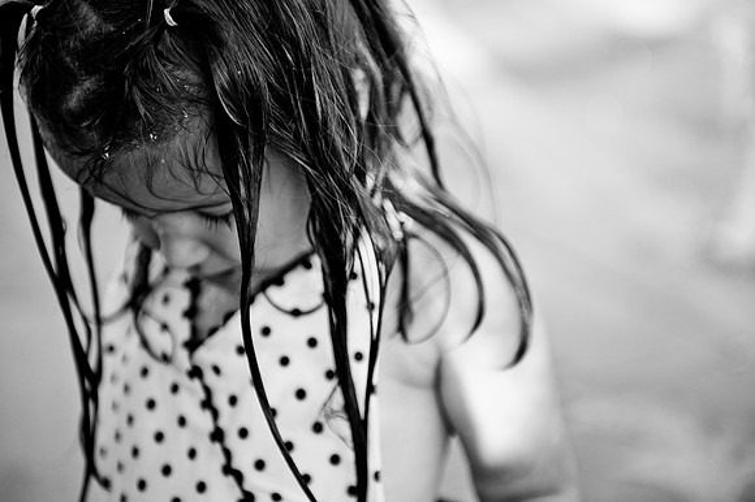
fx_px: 1467
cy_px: 251
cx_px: 378
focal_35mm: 70
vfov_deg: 19.4
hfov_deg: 28.9
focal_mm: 70
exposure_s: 1/800
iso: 200
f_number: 2.8
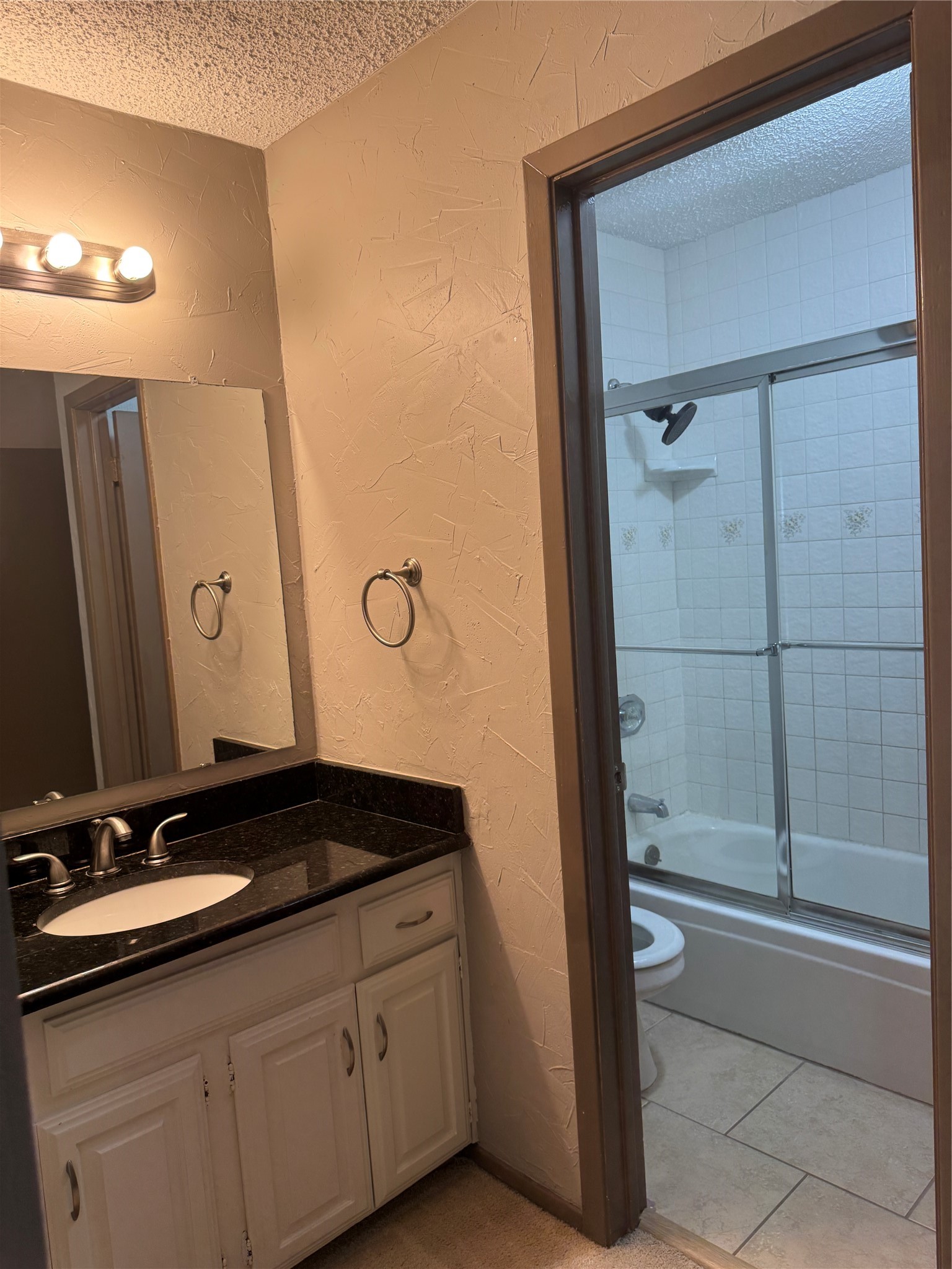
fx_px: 880
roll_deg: +4.7
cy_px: 634
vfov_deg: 71.6
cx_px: 476
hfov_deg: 56.8
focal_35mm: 24
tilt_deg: -6.0
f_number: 1.78
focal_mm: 6.76
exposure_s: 1/120
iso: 125
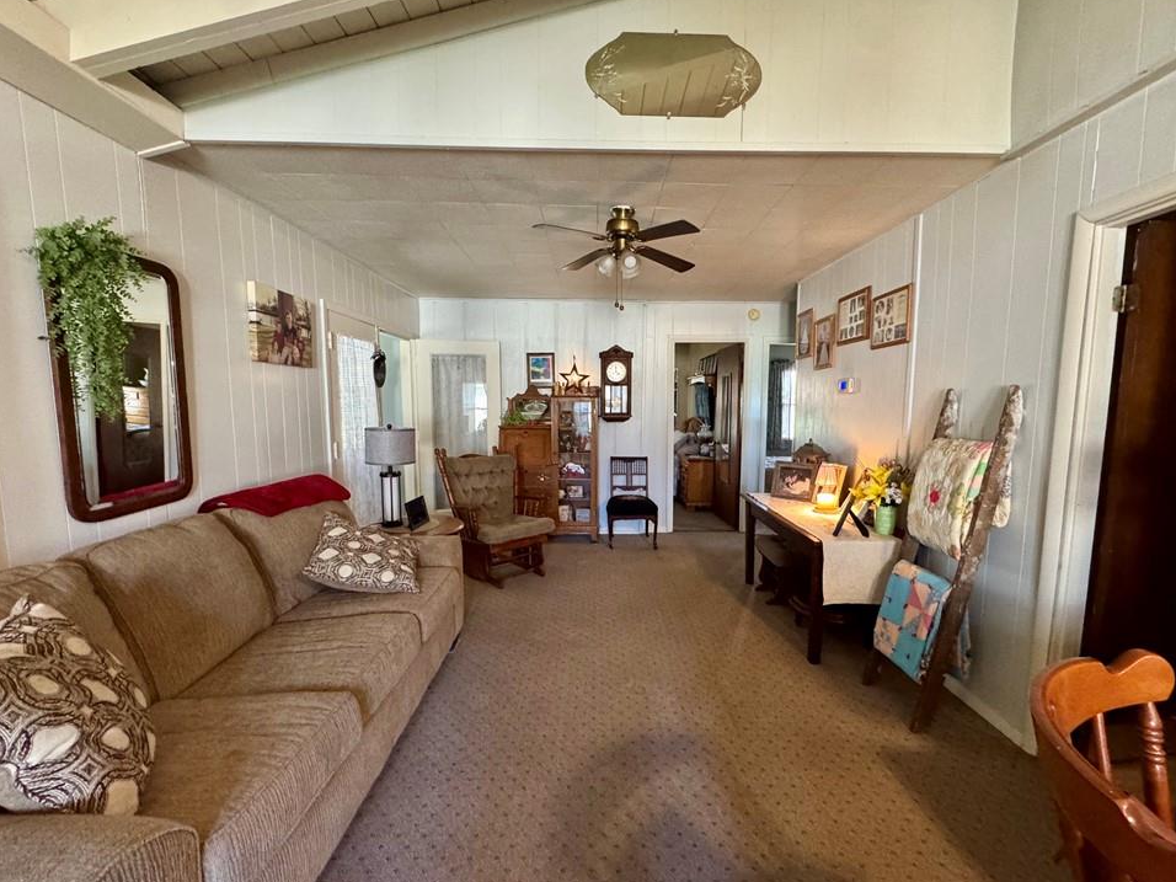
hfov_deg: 98.1
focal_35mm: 15
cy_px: 456
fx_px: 510
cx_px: 606
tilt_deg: -6.9
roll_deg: -0.3
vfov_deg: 81.7
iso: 640
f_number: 2.2
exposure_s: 1/60
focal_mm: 2.22
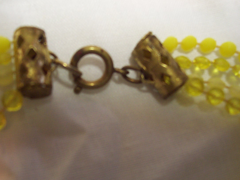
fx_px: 284
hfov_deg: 45.7
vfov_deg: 35.1
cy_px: 83
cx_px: 111
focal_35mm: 41
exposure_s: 1/30
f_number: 2.8
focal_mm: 5.6
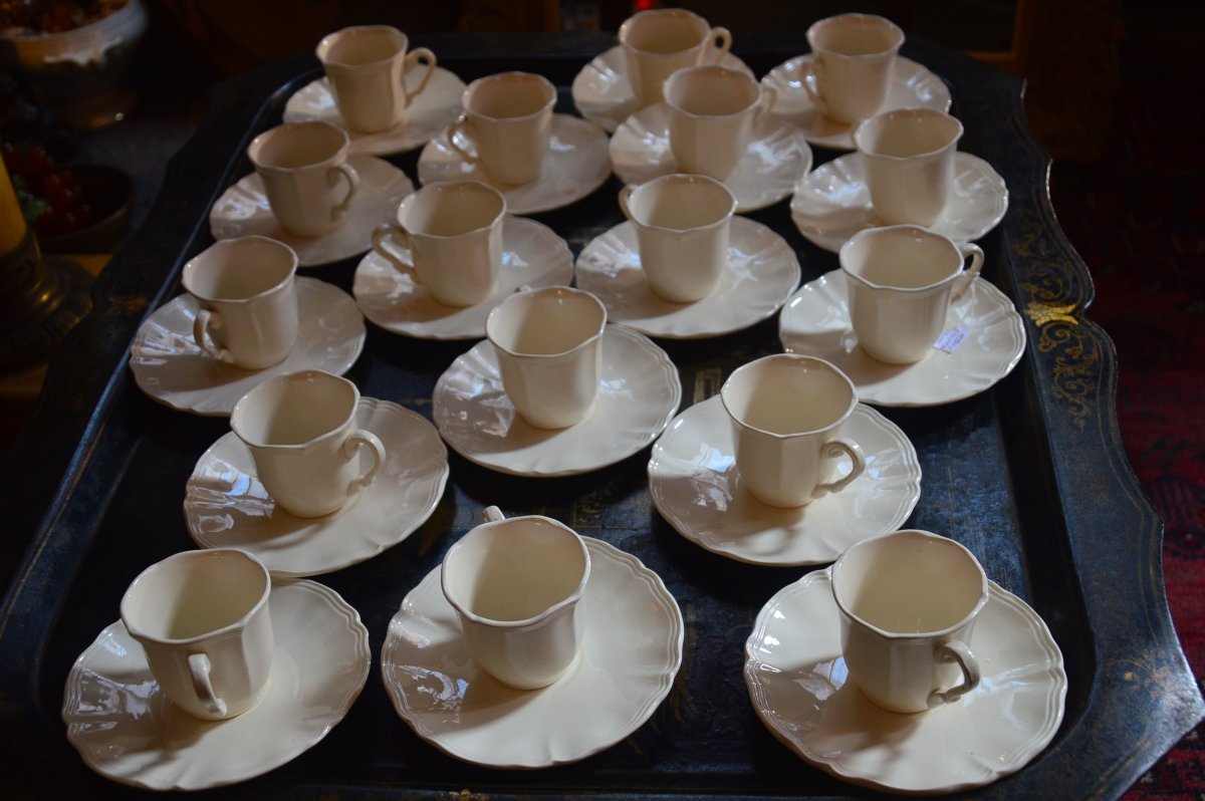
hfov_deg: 46.4
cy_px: 400
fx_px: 1405
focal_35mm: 42
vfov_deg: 31.8
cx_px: 602
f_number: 4
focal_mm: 28
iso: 400
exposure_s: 1/30
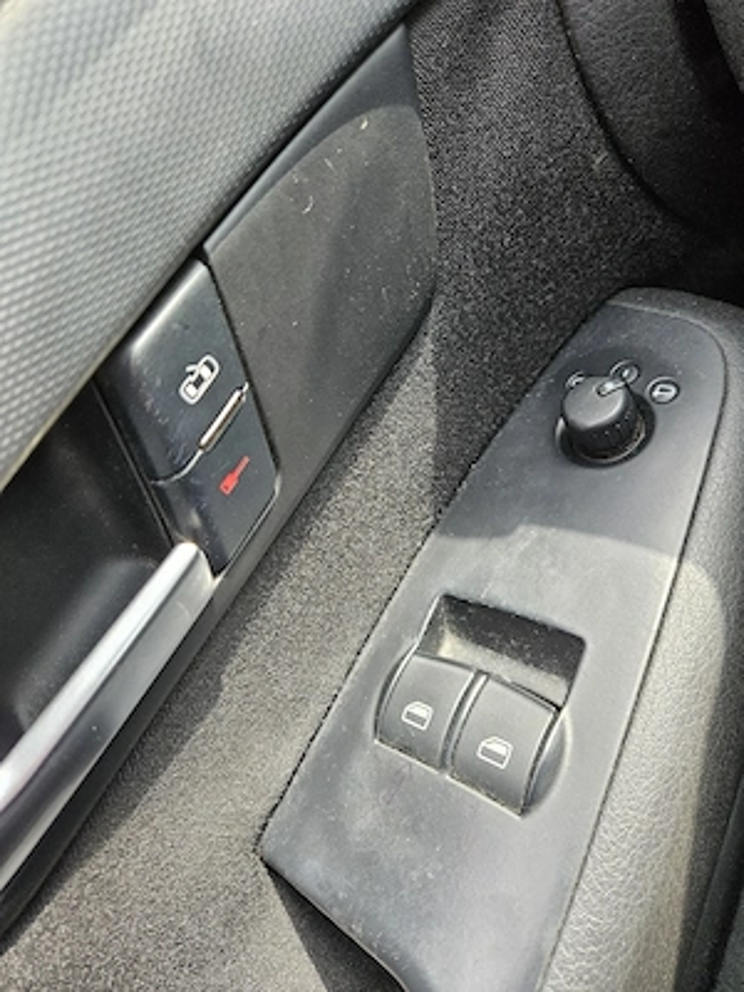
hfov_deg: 58.9
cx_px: 372
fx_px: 659
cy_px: 496
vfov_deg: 73.9
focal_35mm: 23
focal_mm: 5.4
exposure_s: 1/192
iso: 80
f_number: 1.8
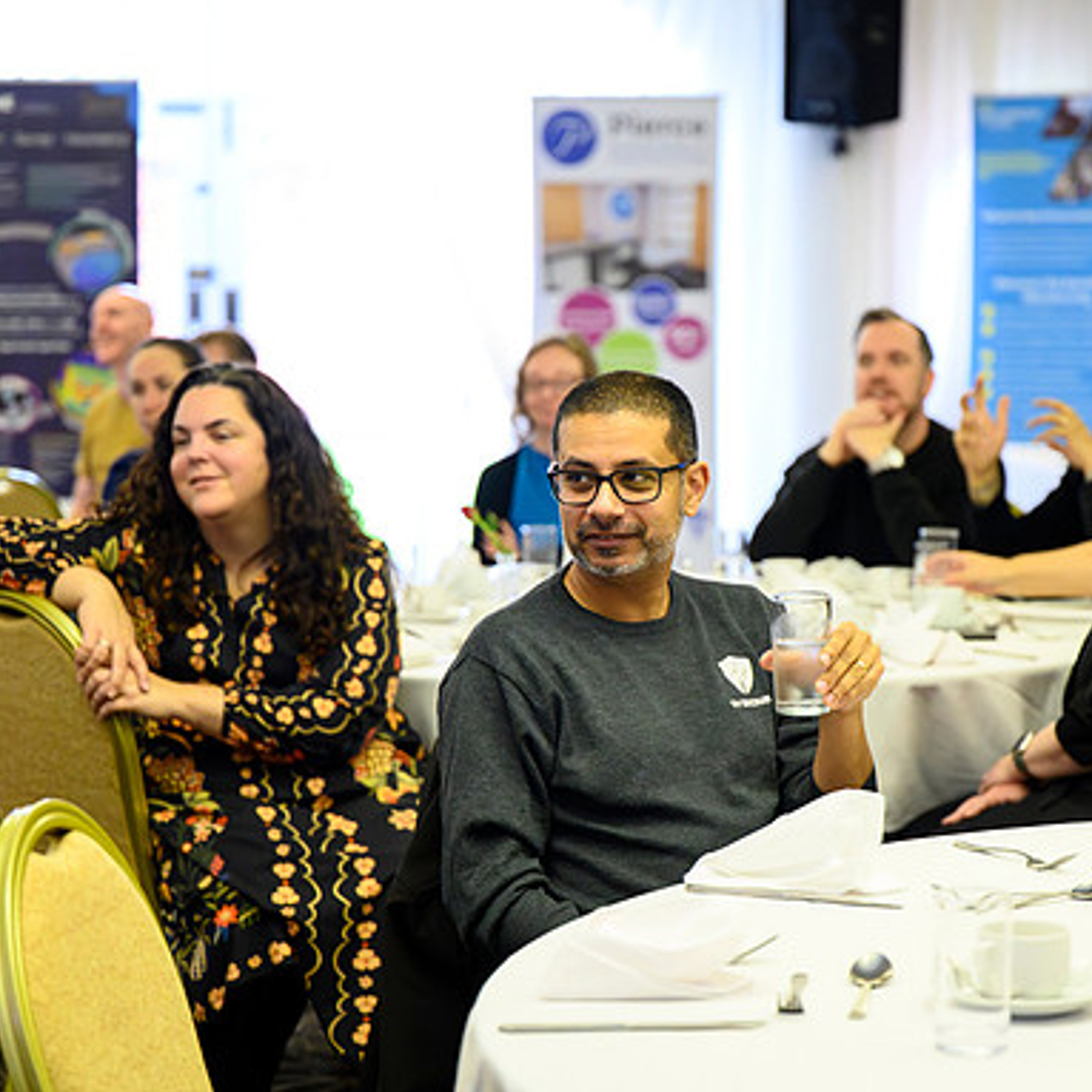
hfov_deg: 19.3
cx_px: 667
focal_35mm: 90
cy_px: 547
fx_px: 3212
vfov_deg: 19.3
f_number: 2.8
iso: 12800
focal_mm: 70
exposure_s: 1/200
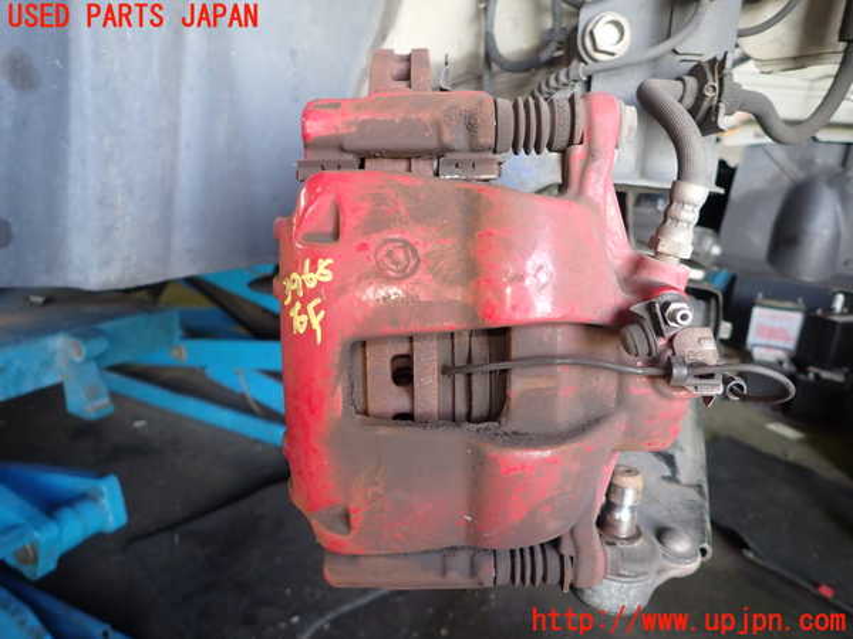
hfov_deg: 69.4
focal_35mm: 25
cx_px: 426
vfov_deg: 54.9
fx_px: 616
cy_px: 320
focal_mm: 4.5
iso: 200
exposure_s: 1/40
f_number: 2
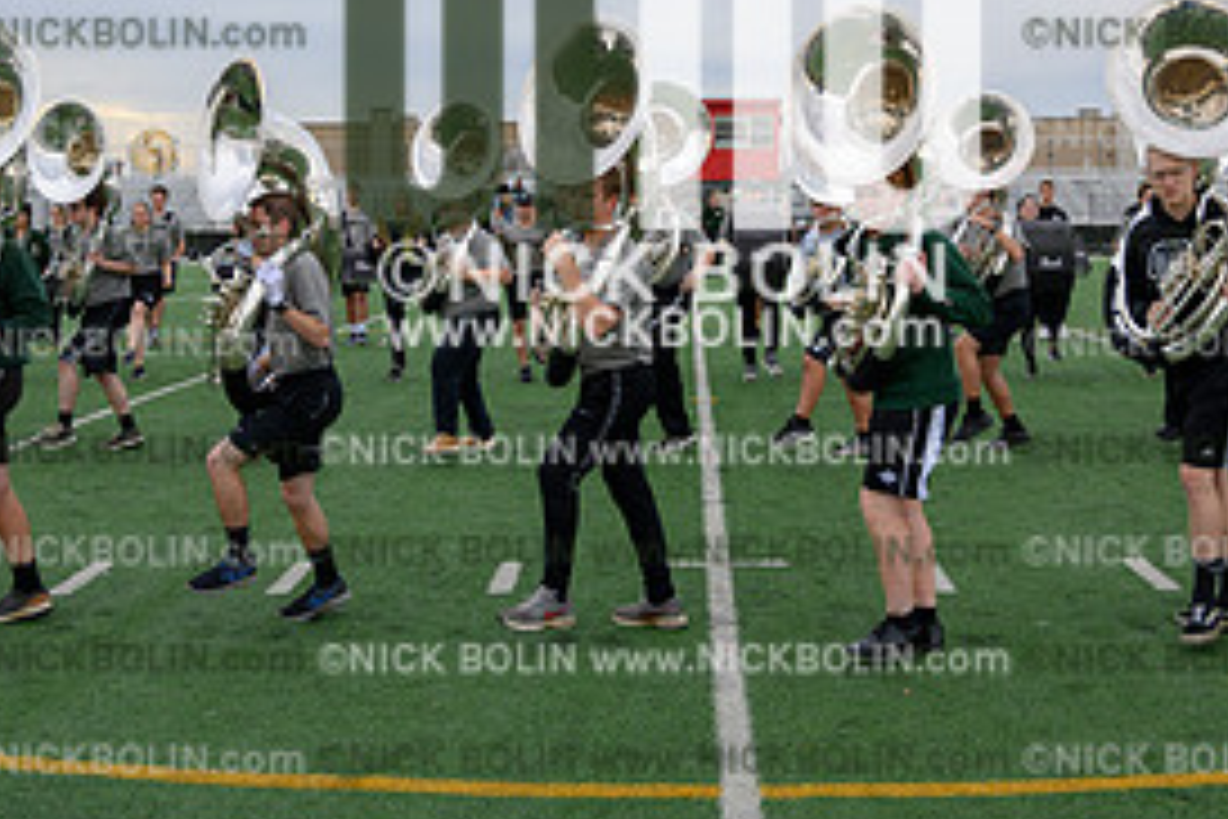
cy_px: 137
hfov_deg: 38.9
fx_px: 1740
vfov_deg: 25.9
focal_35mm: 51
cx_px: 661
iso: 200
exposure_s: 1/500
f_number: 4
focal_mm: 24
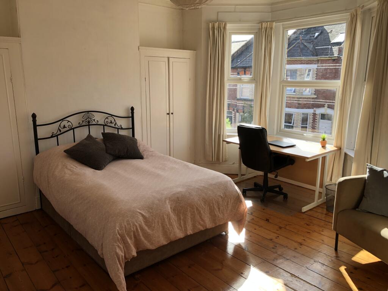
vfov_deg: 49.7
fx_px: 314
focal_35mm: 28
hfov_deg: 63.4
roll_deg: +0.1
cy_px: 146
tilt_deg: -11.5
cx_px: 194
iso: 20
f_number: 1.8
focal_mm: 4
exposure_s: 1/201
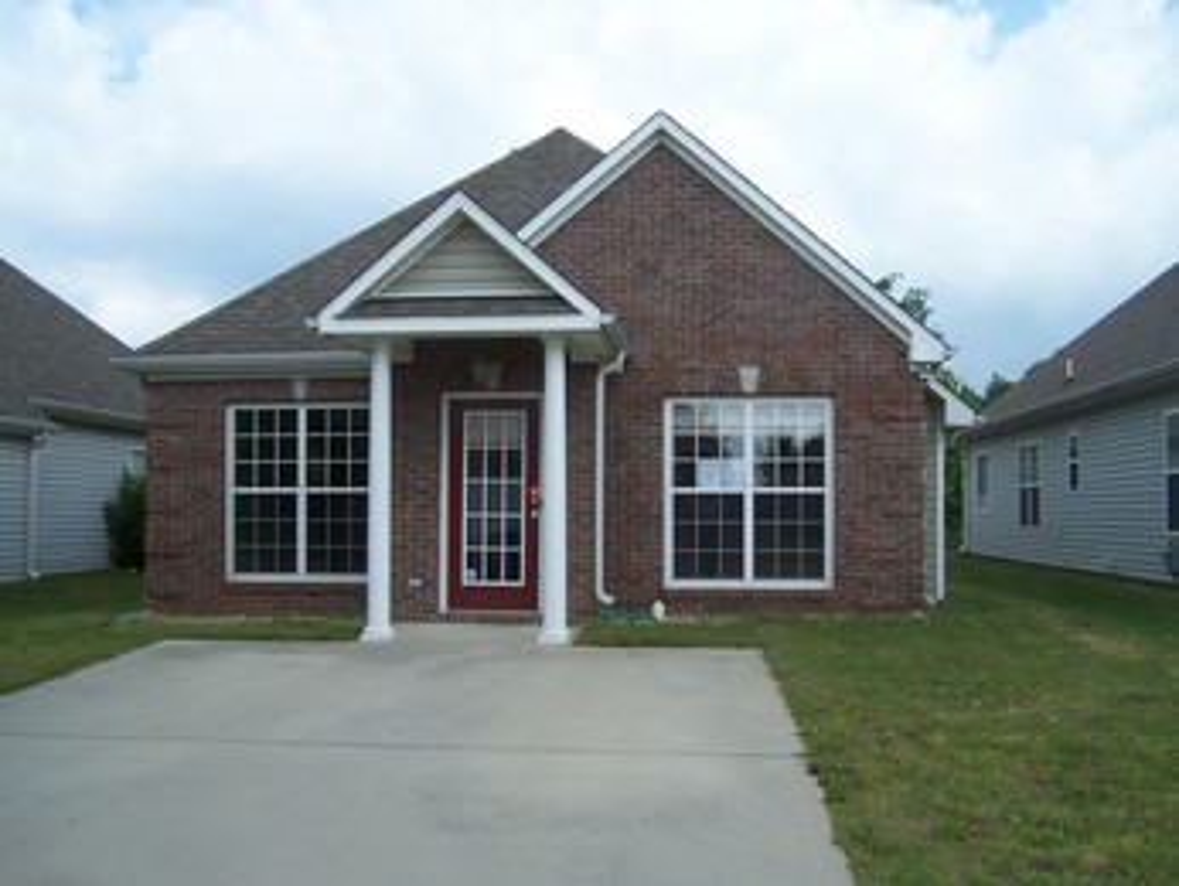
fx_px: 1295
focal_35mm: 38
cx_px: 590
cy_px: 443
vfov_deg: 37.8
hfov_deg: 48.9
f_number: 2.8
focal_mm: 6.3
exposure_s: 1/1000
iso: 80
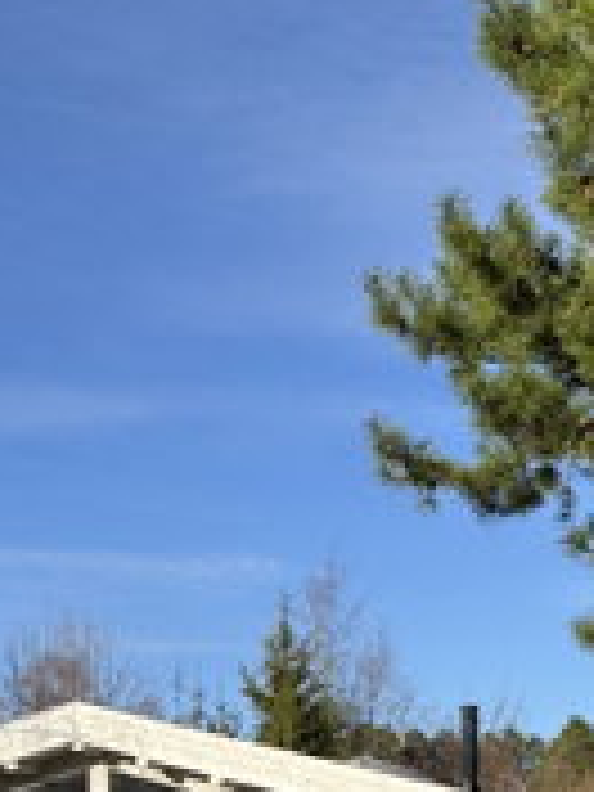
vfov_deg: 29.4
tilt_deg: +0.0
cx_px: 230
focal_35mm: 59
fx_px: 1350
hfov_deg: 24.8
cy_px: 878
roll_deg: -0.1
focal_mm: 5.96
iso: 50
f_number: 1.6
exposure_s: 1/2398
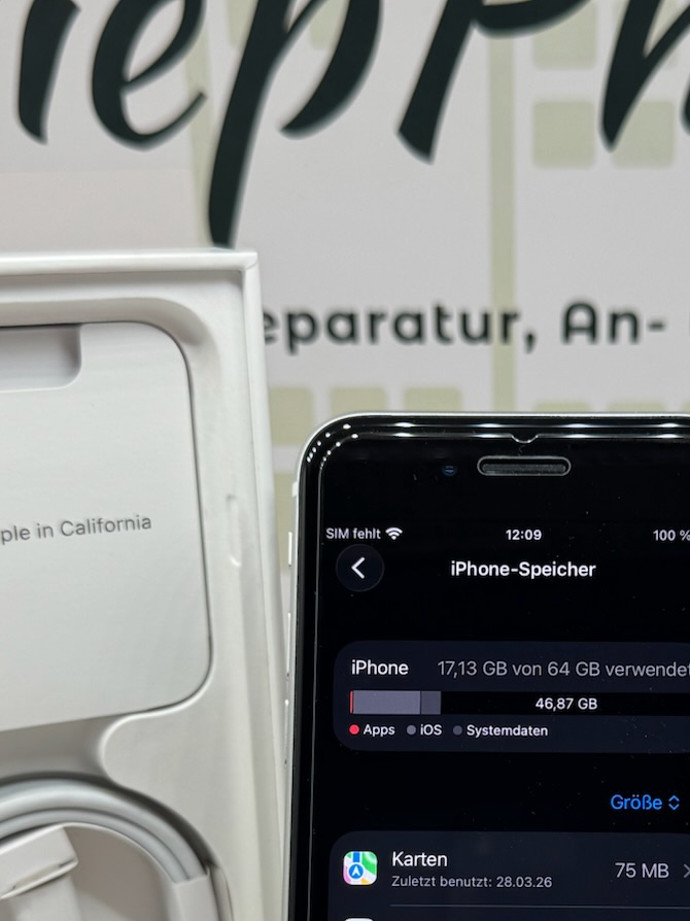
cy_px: 741
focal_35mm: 55
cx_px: 527
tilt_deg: -19.9
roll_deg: -0.5
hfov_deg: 26.2
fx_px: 1462
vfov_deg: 33.9
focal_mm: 6.76
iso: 64
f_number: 1.78
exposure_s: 1/140
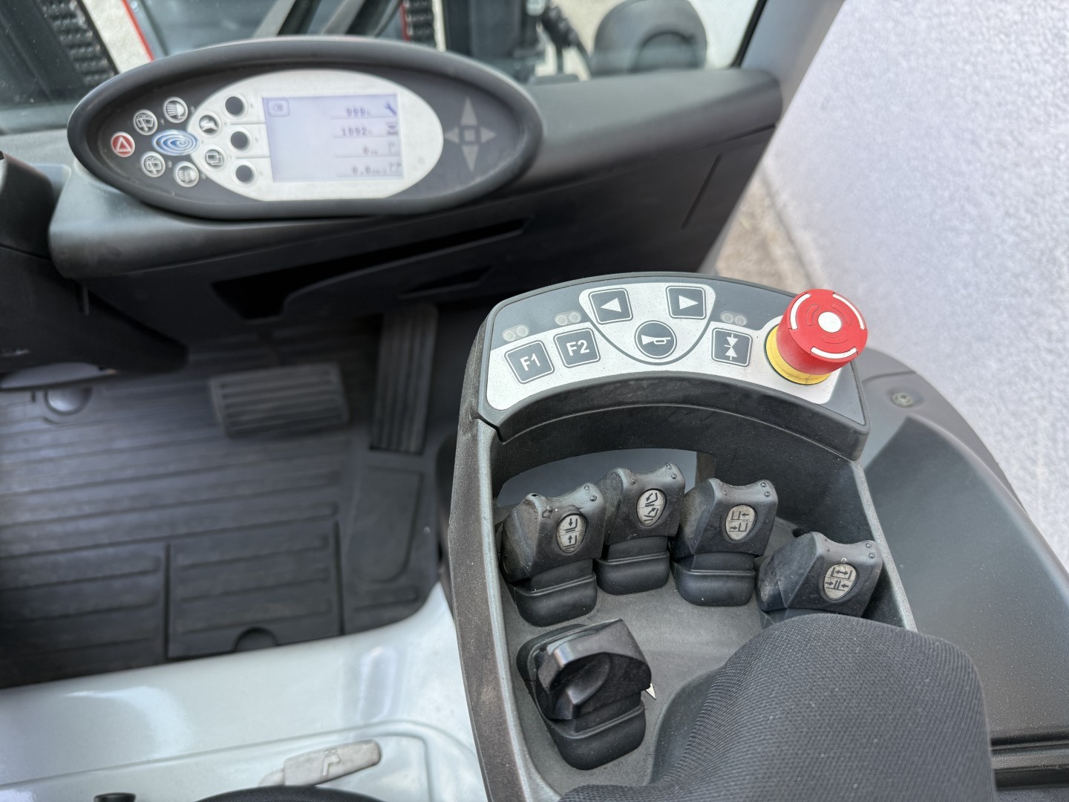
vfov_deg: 56.8
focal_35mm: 24
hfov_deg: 71.6
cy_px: 401
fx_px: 741
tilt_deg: -62.2
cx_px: 534
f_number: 1.78
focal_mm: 6.76
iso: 80
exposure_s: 1/151
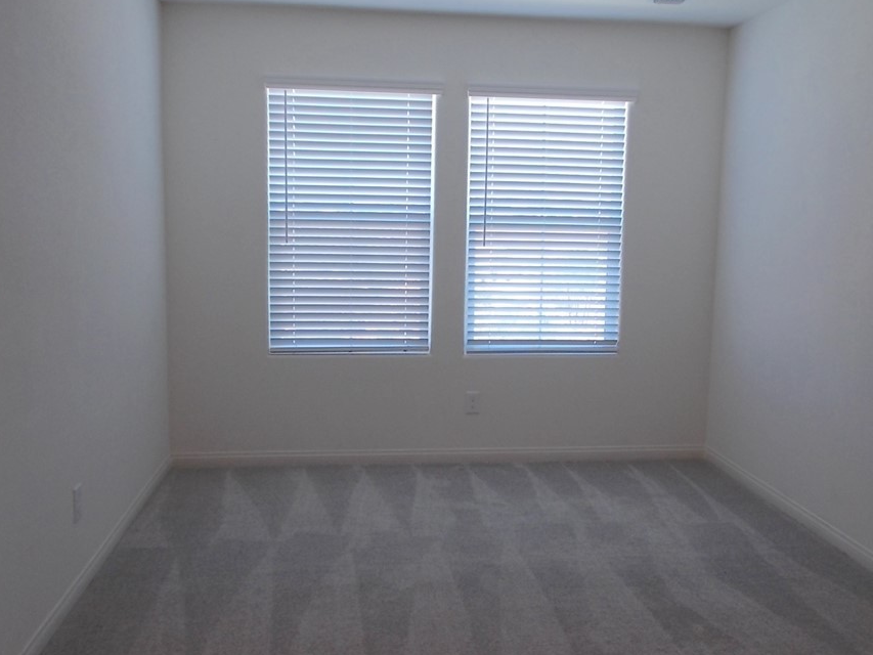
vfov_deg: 39.7
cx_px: 464
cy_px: 332
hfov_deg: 51.3
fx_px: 908
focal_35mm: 36
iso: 80
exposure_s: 1/40
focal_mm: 5.3
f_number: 3.4
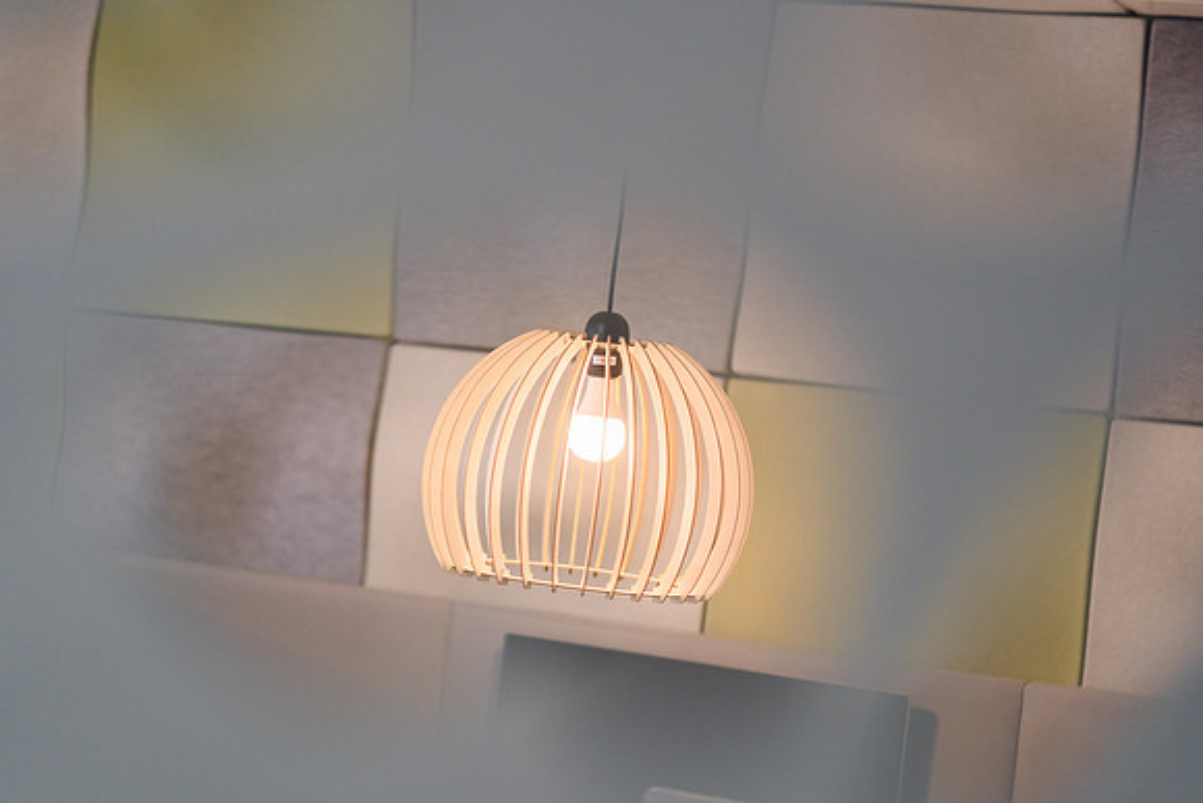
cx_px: 602
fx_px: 2841
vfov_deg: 16.1
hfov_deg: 23.9
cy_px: 402
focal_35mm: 85
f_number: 1.4
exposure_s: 1/1000
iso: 640
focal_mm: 85
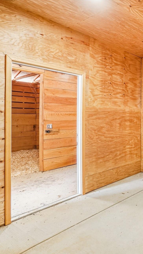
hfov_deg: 33.0
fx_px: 169
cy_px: 123
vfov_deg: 74.0
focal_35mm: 25
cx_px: 189
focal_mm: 10
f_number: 8
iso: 400
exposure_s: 1/3.33
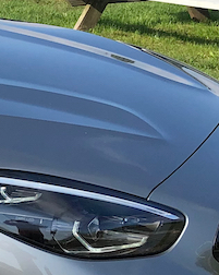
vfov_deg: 13.9
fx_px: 1128
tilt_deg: -17.1
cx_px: -299
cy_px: 177
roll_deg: +0.8
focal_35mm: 139
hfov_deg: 9.8
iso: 20
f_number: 1.8
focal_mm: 3.99
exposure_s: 1/1245
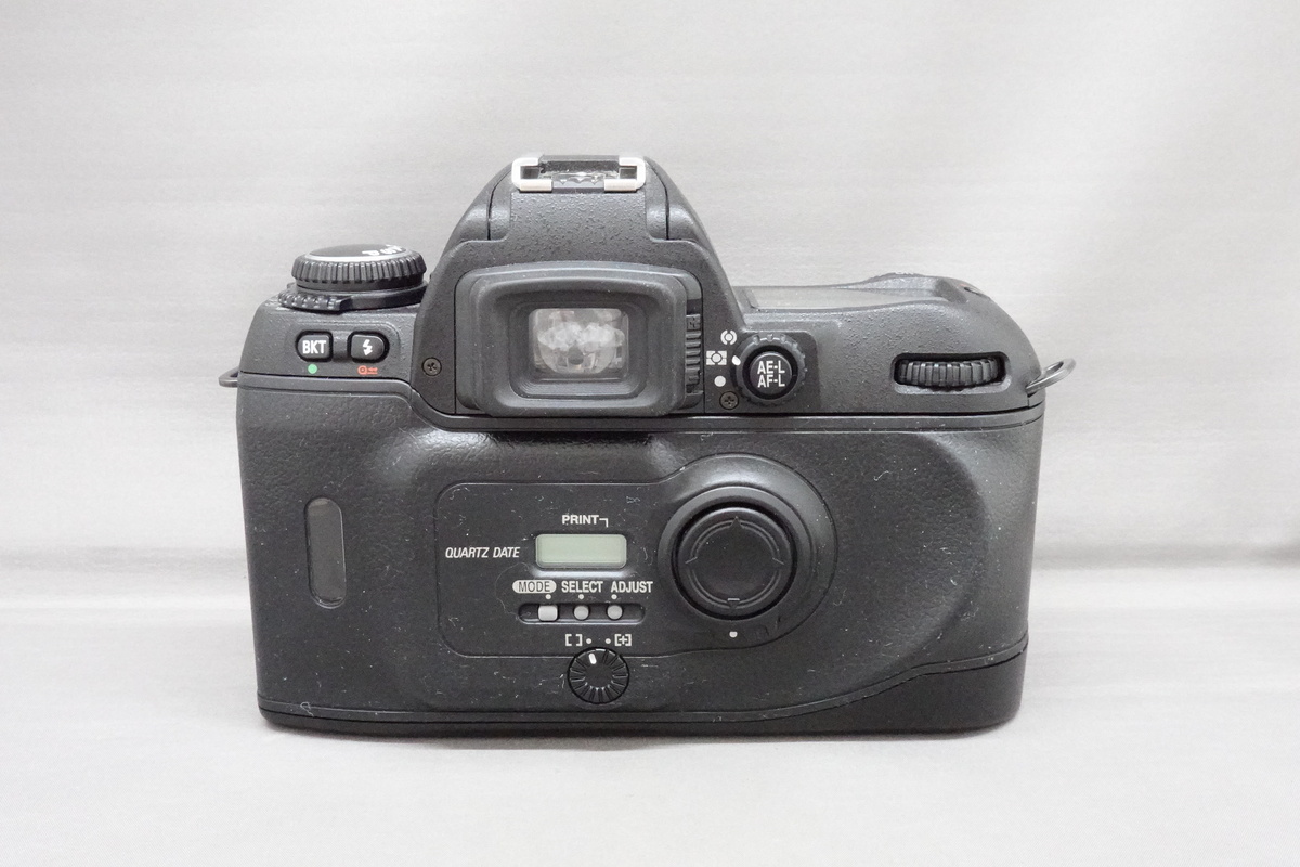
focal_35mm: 38
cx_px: 650
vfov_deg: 35.1
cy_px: 434
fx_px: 1372
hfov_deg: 50.7
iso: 6400
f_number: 11
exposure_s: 1/20
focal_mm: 14.12
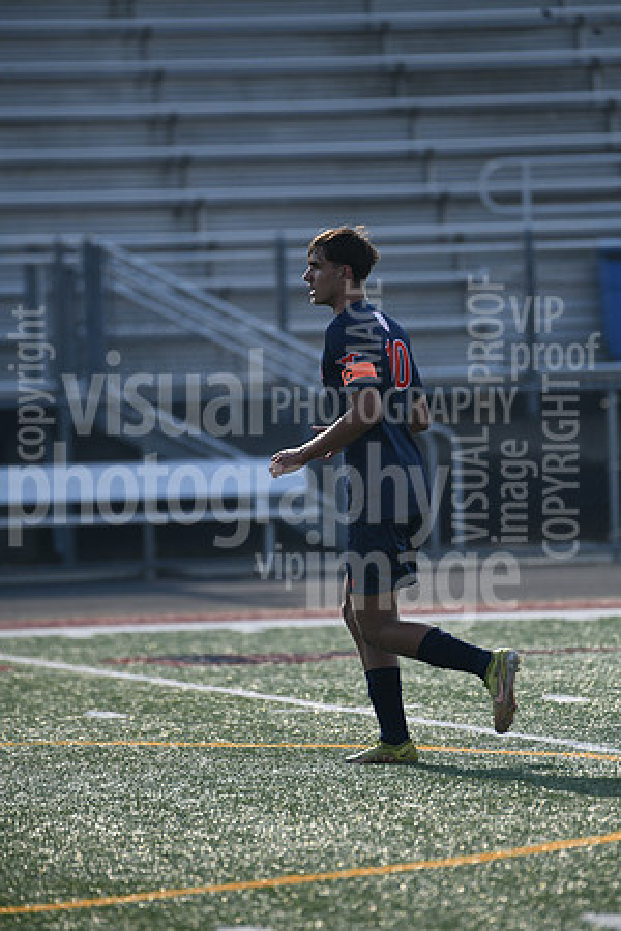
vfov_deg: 4.9
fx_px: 10867
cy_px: 466
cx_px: 310
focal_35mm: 420
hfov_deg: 3.3
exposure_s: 1/4000
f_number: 5.6
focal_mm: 420
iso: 1000
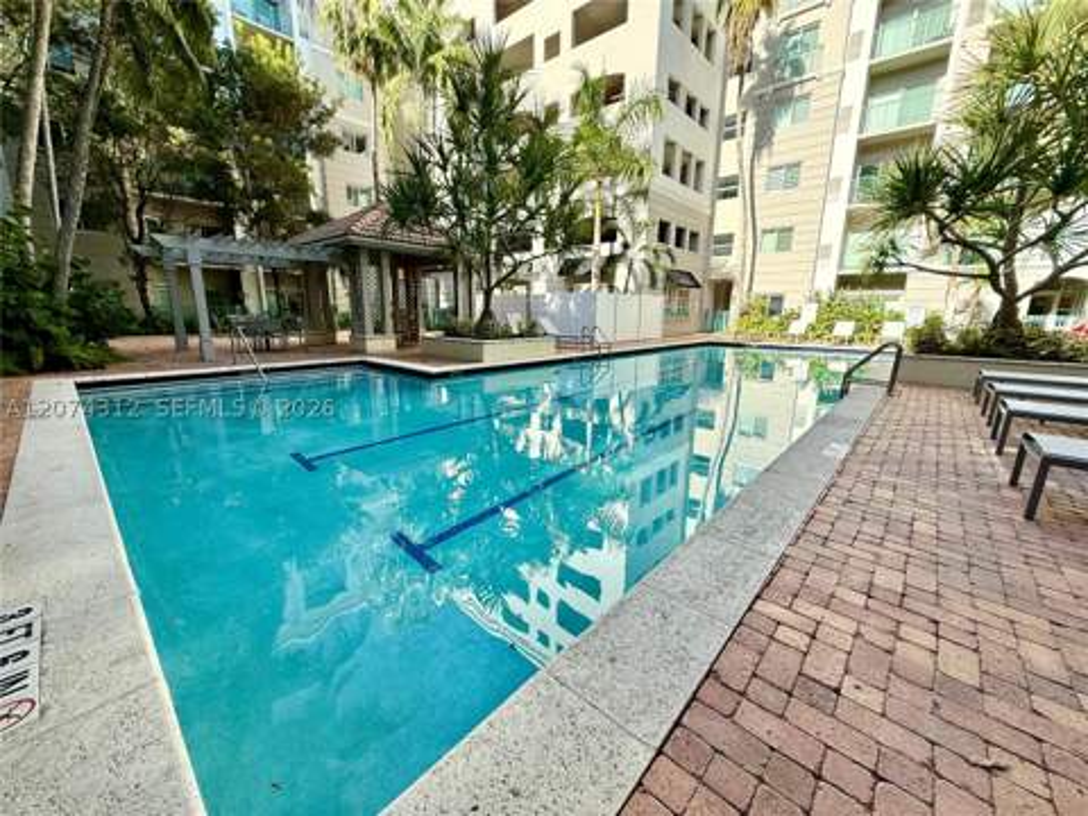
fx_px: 440
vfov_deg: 85.7
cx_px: 544
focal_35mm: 14
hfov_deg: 102.1
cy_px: 408
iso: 64
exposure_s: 1/734
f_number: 2.2
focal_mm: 2.22
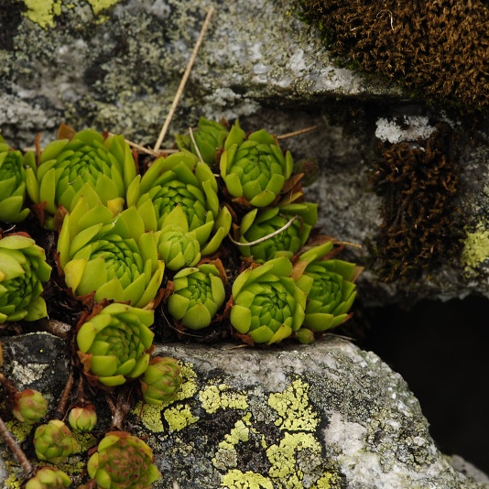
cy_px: 244
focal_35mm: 163
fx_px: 2599
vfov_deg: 10.7
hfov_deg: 10.7
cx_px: 235
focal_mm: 85
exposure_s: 1/60
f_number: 9
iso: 100
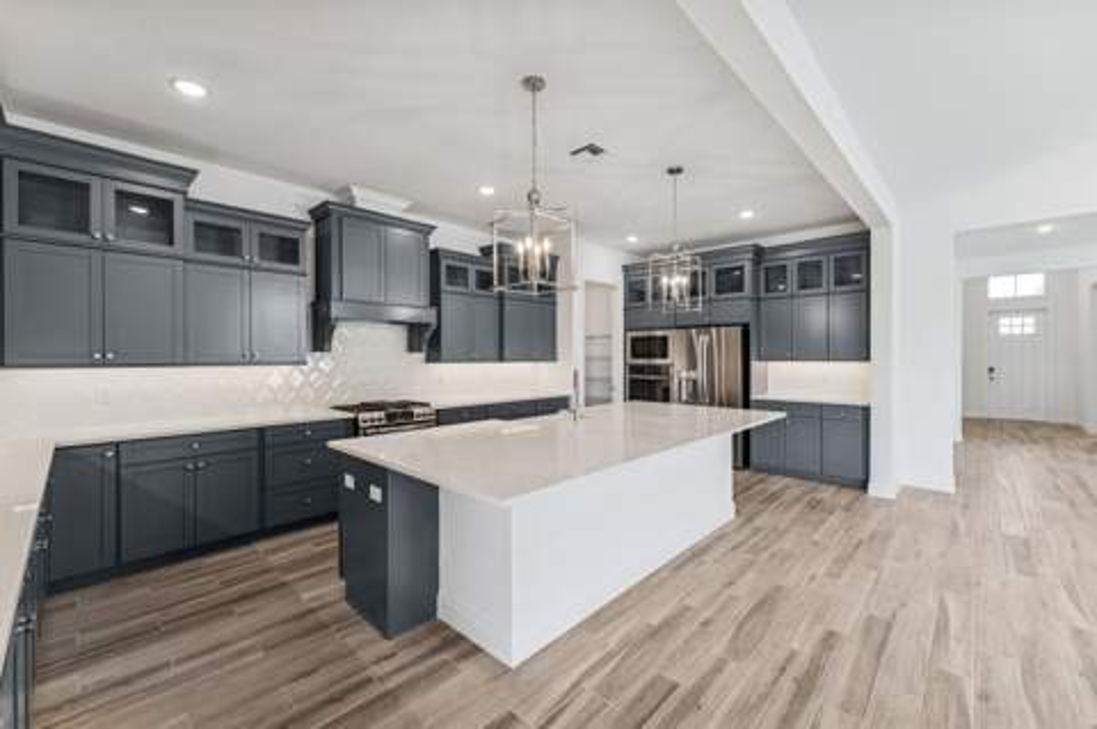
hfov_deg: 104.3
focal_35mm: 14
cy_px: 364
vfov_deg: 81.1
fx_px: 426
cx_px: 548
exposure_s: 1/6
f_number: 8
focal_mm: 14
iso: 160
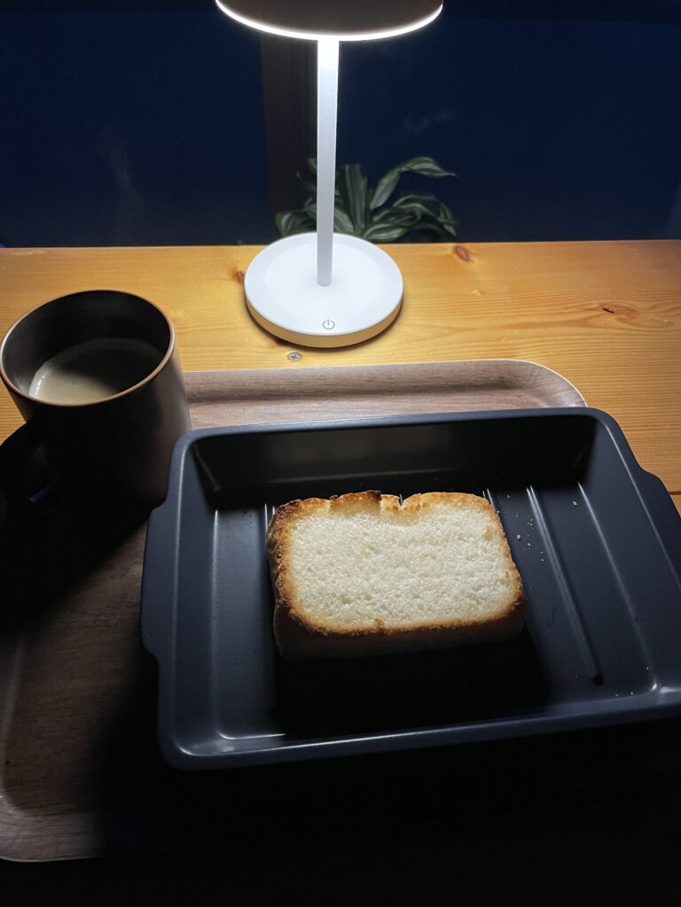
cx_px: 340
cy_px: 454
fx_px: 682
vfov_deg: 67.3
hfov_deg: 53.1
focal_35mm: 26
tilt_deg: -51.5
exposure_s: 1/44
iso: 500
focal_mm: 4.2
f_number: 1.6
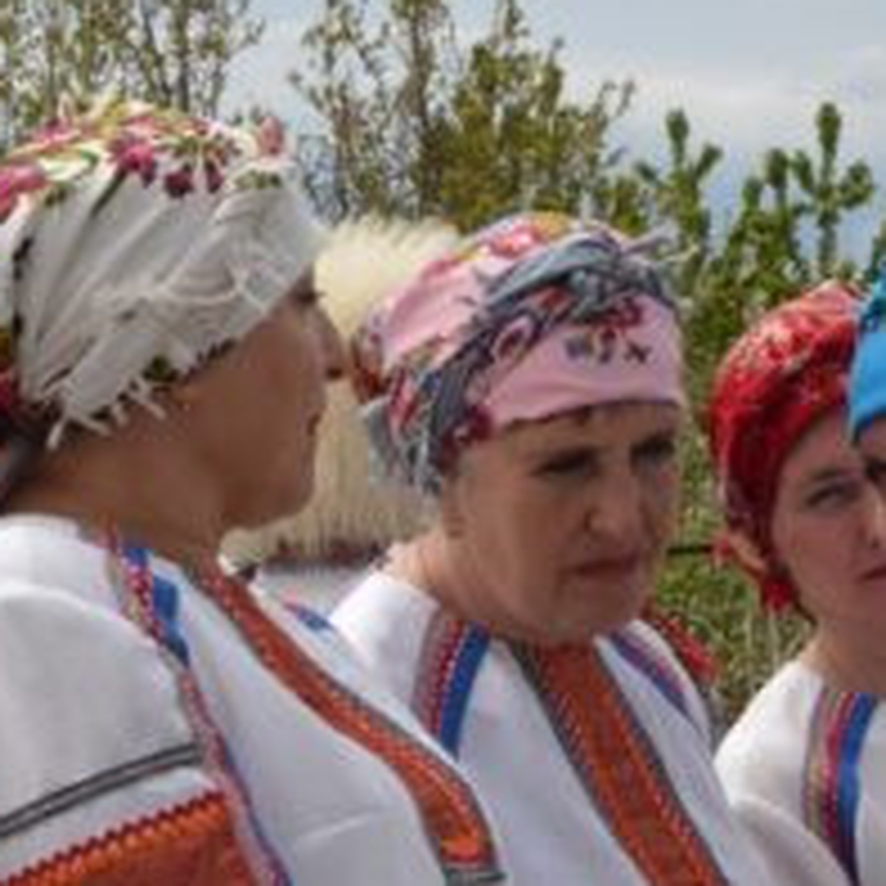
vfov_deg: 10.0
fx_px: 5047
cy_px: 801
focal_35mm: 174
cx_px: 639
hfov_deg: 10.0
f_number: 29
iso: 800
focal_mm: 45
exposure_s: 1/320
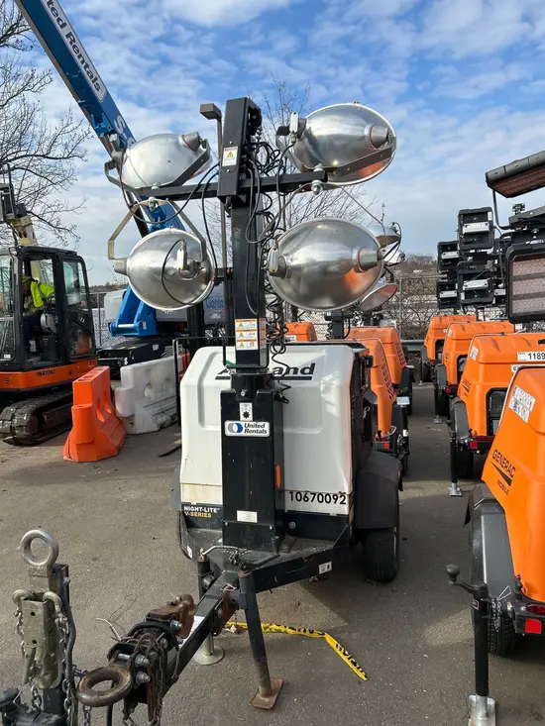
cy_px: 363
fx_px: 546
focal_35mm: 26
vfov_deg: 67.3
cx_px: 272
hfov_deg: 53.1
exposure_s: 1/2571
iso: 50
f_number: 1.5
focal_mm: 5.7
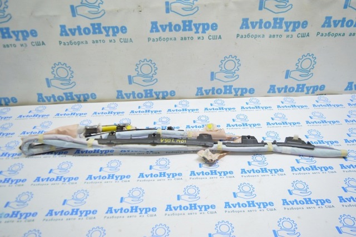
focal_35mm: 27
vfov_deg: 47.8
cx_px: 178
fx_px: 267
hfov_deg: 67.4
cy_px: 118
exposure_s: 1/50
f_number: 3.5
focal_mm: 18
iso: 400
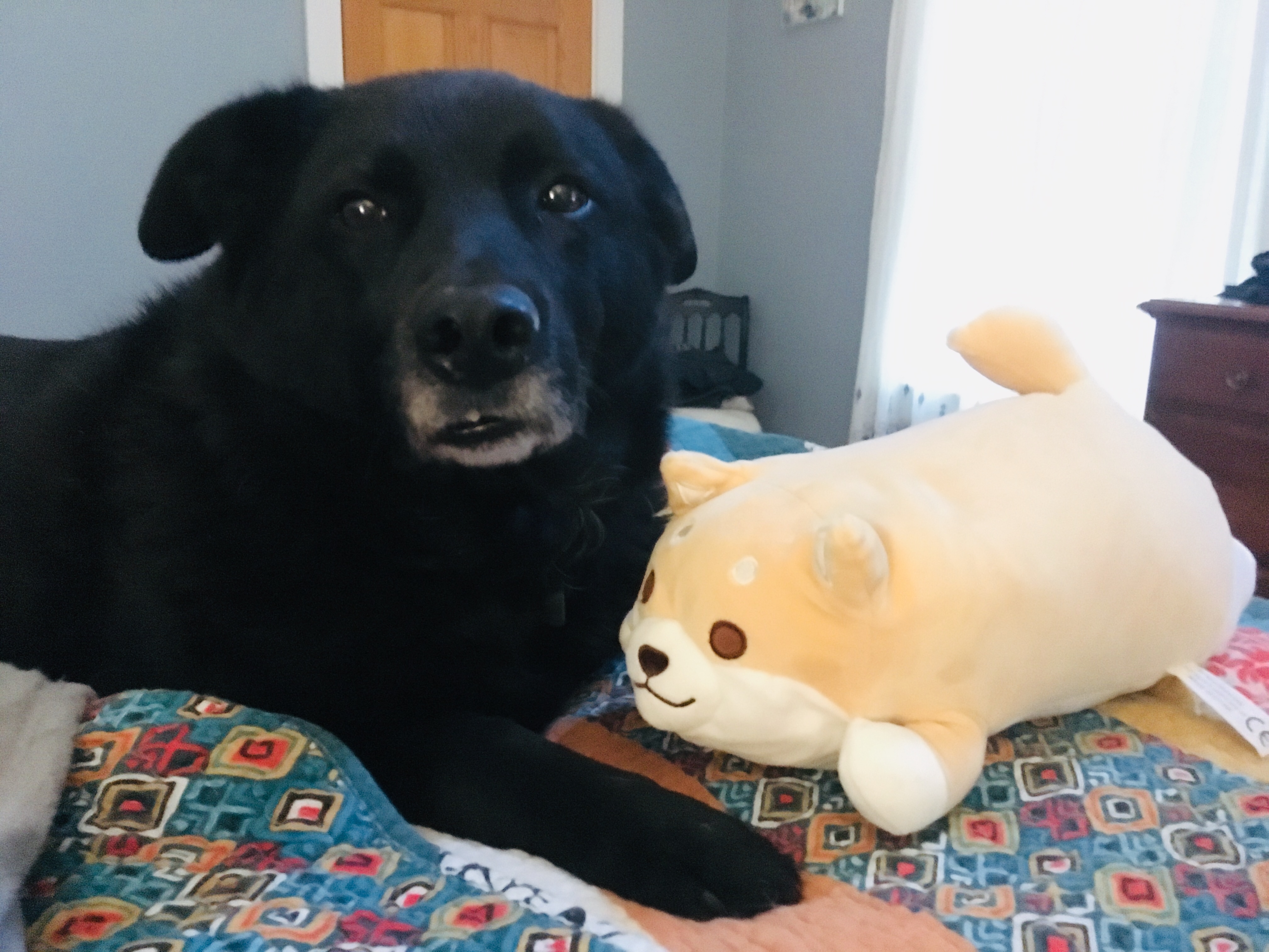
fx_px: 1063
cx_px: 634
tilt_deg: -13.2
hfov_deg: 61.7
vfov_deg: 48.2
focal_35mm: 29
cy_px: 476
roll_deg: -1.9
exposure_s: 1/15
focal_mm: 4.15
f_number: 2.2
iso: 2000
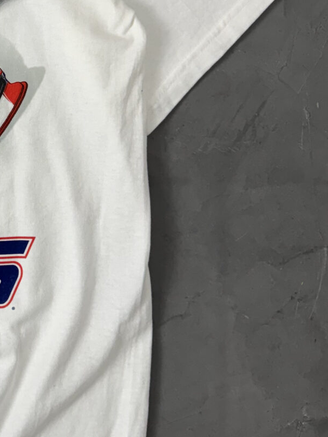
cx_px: -162
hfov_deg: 17.5
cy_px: 124
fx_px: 960
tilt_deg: -88.7
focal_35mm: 76
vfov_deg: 25.4
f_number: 1.78
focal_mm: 6.76
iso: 100
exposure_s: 1/120
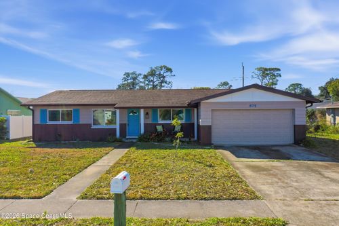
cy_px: 113
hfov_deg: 65.5
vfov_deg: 46.4
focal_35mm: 28
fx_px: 264
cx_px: 170
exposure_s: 1/400
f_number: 5
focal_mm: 10.3
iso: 100
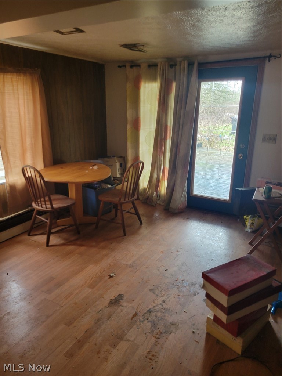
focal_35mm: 26
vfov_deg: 67.3
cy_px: 188
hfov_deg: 53.1
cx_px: 141
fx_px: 282
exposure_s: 1/60
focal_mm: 5.4
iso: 200
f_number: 1.8
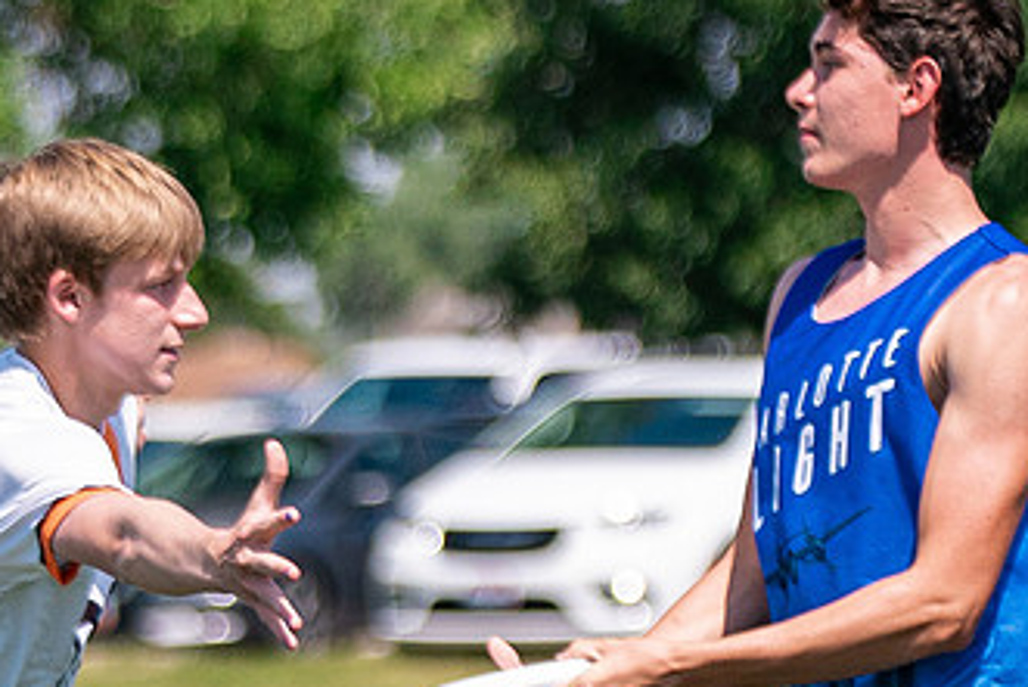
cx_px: 752
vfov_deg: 2.6
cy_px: 868
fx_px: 15169
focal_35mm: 531
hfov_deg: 3.9
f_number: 2.8
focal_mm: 115
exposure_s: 1/6400
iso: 320
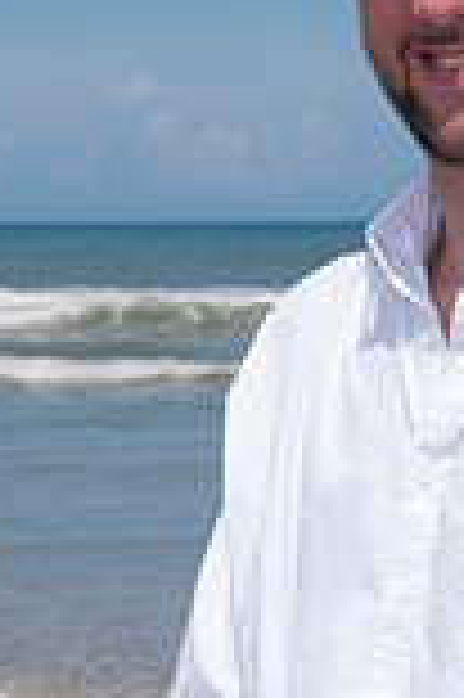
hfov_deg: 6.3
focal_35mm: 218
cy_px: 630
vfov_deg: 9.4
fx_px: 4224
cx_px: 543
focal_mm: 50
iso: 100
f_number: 11
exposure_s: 1/250
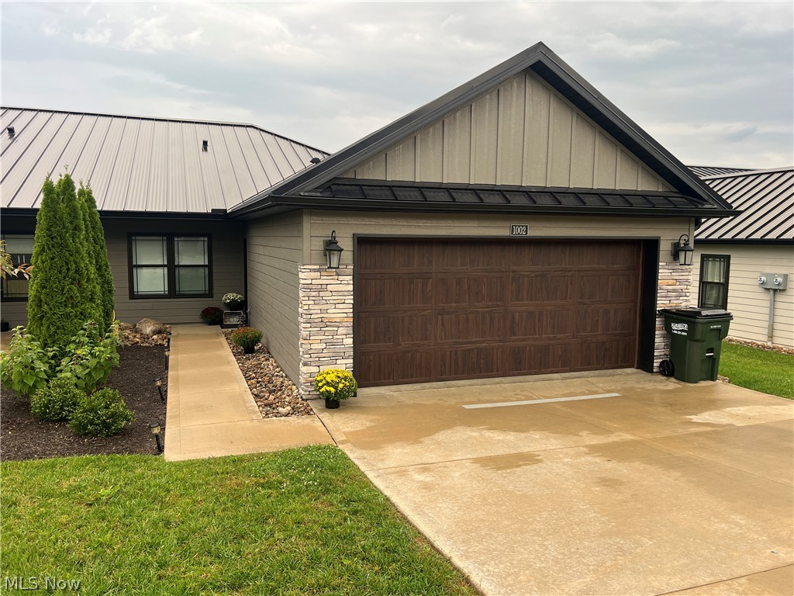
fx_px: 596
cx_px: 397
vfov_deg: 53.1
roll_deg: -0.7
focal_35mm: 26
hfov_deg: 67.3
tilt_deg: -7.4
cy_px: 298
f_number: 1.5
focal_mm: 5.7
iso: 40
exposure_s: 1/217
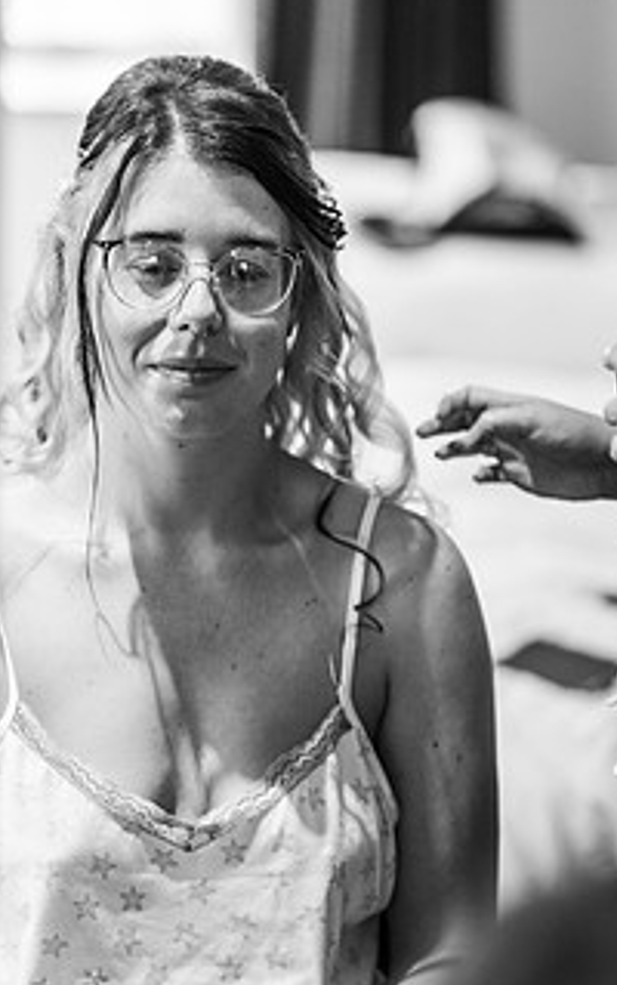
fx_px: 3275
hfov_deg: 10.7
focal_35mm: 122
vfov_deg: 17.1
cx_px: 187
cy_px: 553
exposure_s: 1/200
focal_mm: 85
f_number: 1.8
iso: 220
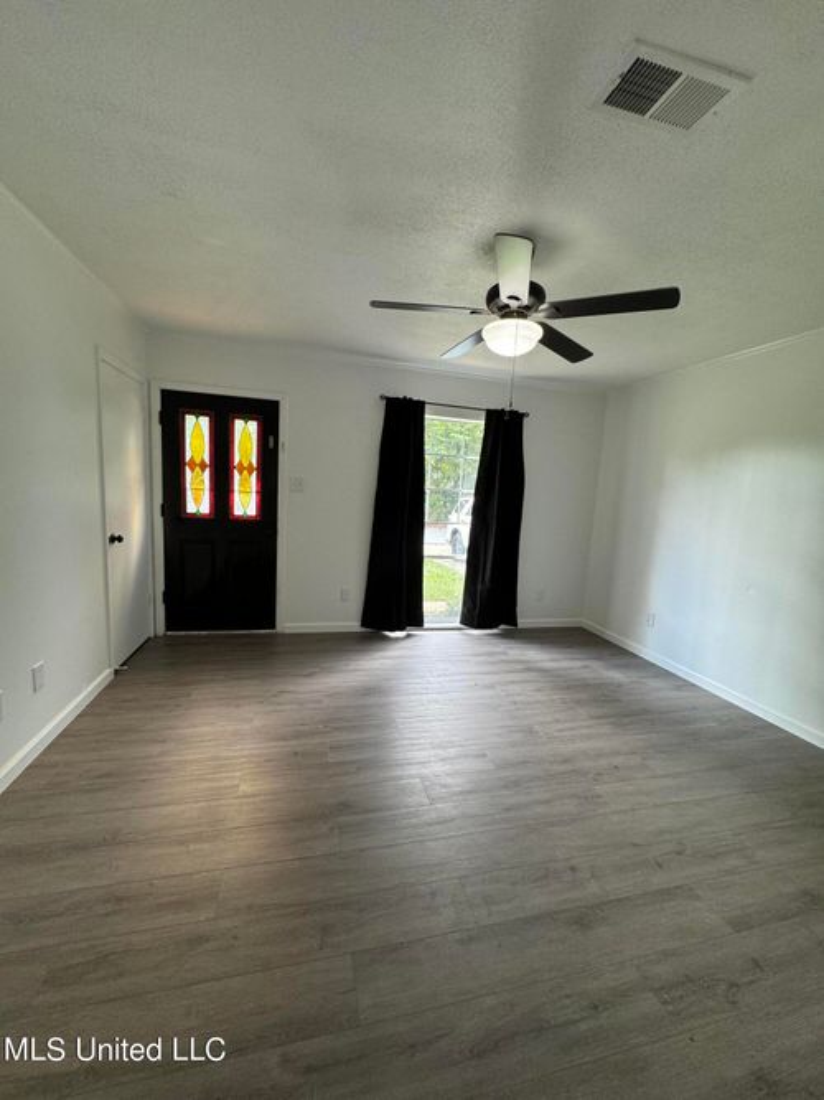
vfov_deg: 102.1
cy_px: 550
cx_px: 412
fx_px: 444
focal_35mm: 14
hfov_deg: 85.7
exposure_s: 1/60
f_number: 2.2
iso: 160
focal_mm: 2.22
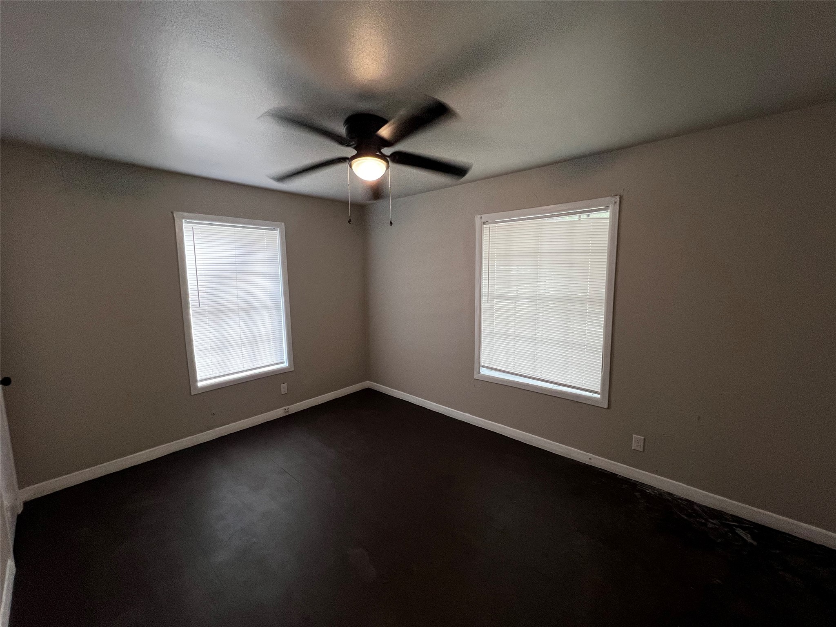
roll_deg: +1.1
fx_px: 314
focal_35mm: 13
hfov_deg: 106.2
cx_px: 418
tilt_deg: -6.9
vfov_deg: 89.9
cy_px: 314
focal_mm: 1.57
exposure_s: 1/60
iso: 160
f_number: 1.8
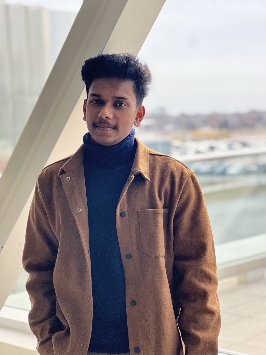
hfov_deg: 19.1
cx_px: 133
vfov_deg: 25.3
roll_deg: +3.1
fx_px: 789
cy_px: 178
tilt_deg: -1.6
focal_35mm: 77
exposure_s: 1/121
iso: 50
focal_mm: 9
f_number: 2.8
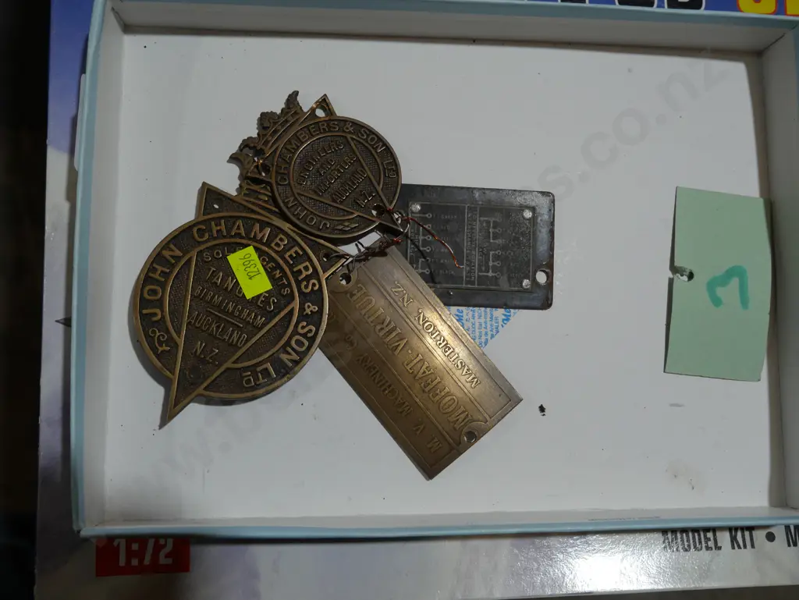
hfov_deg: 53.9
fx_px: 785
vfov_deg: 41.8
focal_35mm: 34
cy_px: 300
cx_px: 400
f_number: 4.5
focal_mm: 17
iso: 200
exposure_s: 1/160
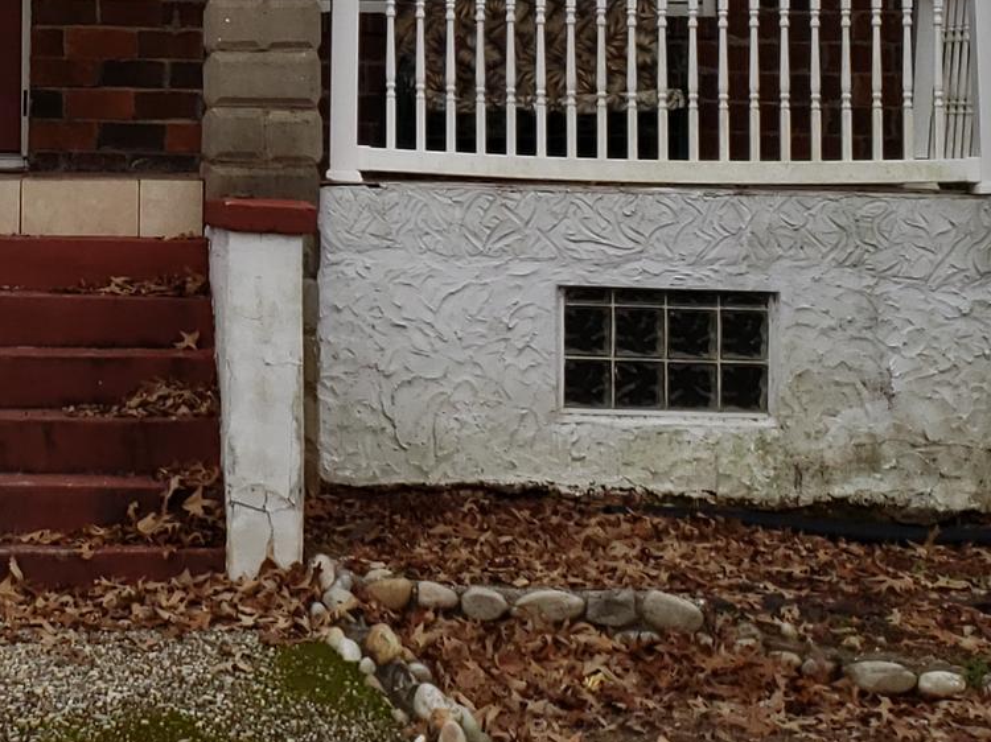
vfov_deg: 20.1
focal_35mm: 71
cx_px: 41
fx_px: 2032
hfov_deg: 26.2
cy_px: 11
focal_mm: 4.3
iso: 50
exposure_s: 1/1014
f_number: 1.5
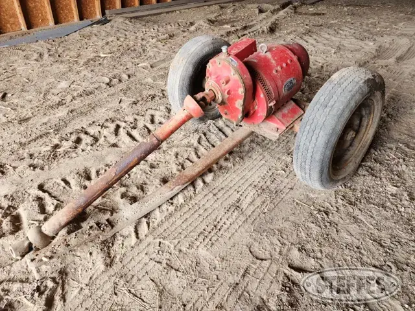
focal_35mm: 23
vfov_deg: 58.9
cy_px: 156
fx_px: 276
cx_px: 208
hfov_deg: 73.9
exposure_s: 1/180
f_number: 1.8
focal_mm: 6.4
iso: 160
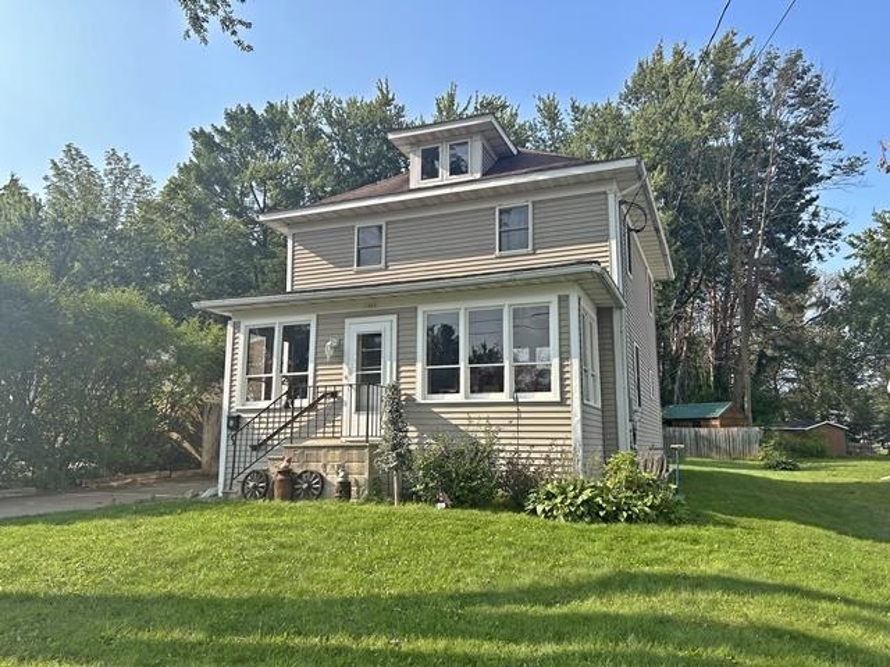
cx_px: 445
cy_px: 334
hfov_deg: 67.3
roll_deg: +0.5
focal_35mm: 26
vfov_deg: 53.1
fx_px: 668
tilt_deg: +9.1
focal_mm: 5.7
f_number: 1.5
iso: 50
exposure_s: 1/2045
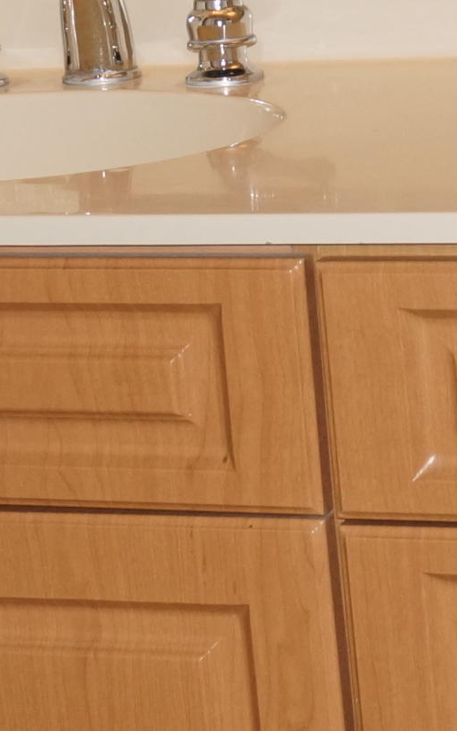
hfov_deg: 7.5
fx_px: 3482
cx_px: 362
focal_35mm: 175
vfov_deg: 12.0
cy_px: 226
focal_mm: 31
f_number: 5
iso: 800
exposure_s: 1/125
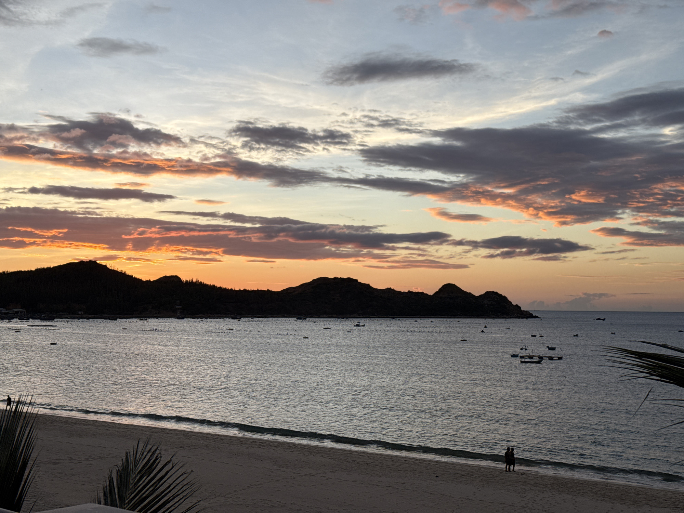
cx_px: 342
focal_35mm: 48
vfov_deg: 30.3
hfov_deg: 39.7
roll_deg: -0.8
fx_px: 948
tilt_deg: +3.3
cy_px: 256
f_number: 1.78
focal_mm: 6.76
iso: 64
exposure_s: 1/1222
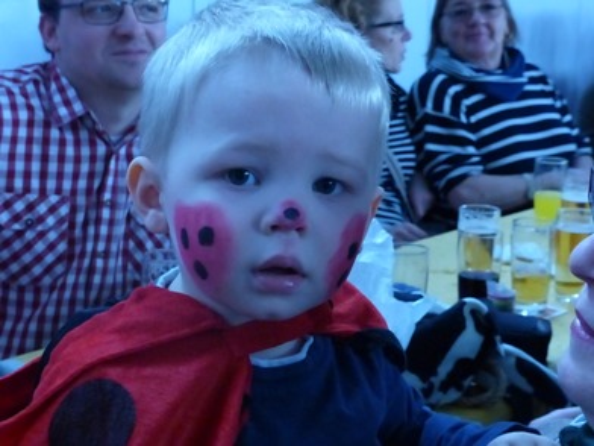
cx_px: 297
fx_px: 1133
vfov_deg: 22.3
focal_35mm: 66
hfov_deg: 29.4
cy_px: 223
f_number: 3.5
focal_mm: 11.9
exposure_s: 1/125
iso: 1600
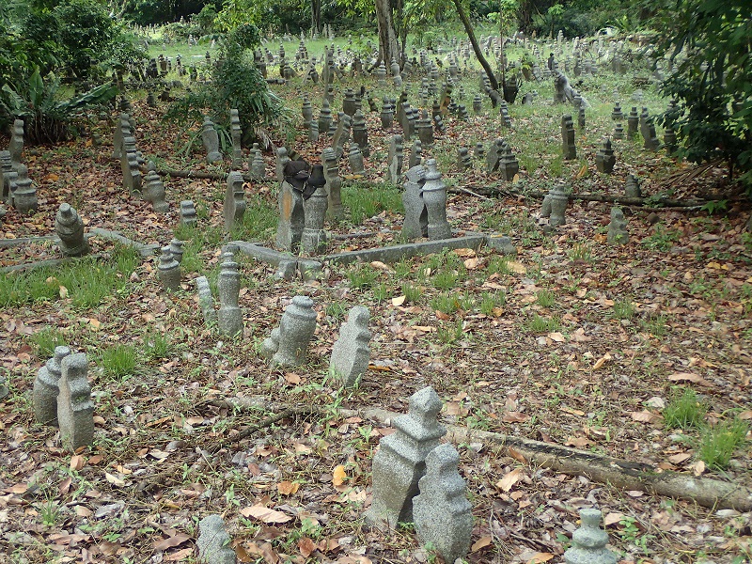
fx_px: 1064
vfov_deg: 29.7
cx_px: 376
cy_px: 282
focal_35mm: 49
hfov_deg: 38.9
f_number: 3.2
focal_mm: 8.99
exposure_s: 1/80
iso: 200
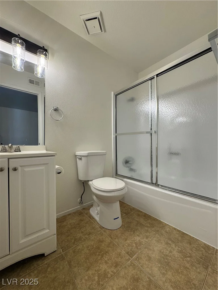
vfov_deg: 102.1
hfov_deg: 85.7
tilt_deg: +0.5
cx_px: 109
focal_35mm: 14
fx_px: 118
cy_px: 145
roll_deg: +0.4
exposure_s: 1/120
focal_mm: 2.22
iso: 64
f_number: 2.2
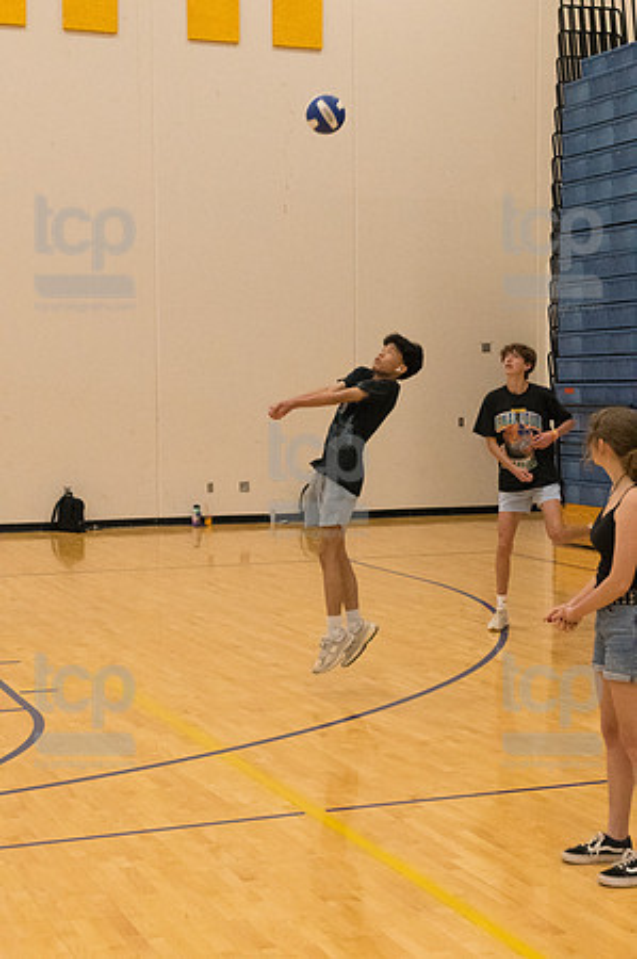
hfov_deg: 22.6
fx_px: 1596
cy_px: 480
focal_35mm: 60
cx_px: 318
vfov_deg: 33.4
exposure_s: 1/400
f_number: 5.6
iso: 10000
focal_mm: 40
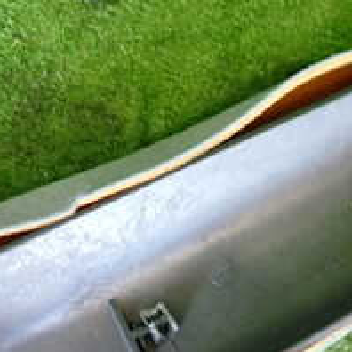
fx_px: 771
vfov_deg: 25.7
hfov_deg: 25.7
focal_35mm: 67
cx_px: 148
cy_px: 215
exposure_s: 1/40
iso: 320
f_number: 2
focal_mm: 4.5
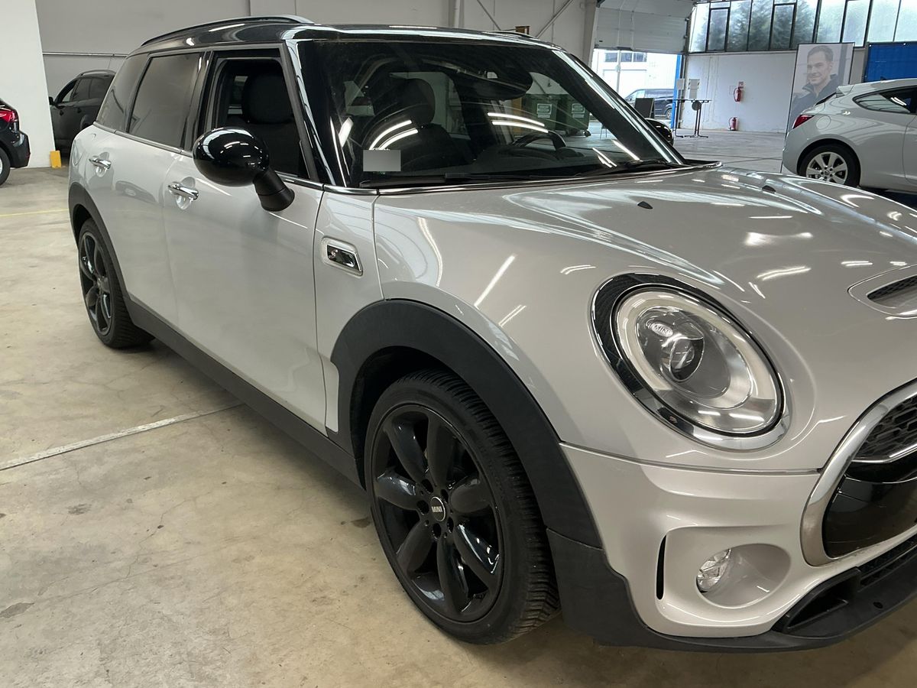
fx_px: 742
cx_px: 458
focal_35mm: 28
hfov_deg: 63.4
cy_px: 344
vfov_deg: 49.7
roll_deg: +1.0
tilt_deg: -17.4
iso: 40
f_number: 1.8
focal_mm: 3
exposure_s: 1/50
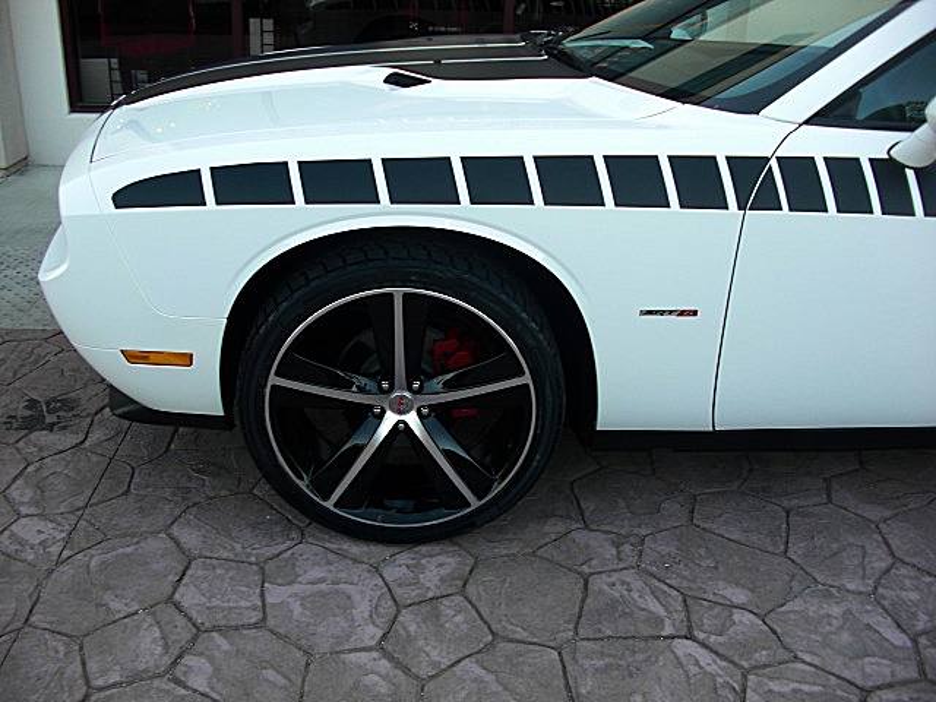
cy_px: 351
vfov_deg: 39.7
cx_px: 468
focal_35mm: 36
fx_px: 973
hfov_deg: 51.4
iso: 50
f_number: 2.8
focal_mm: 6.3
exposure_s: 1/100
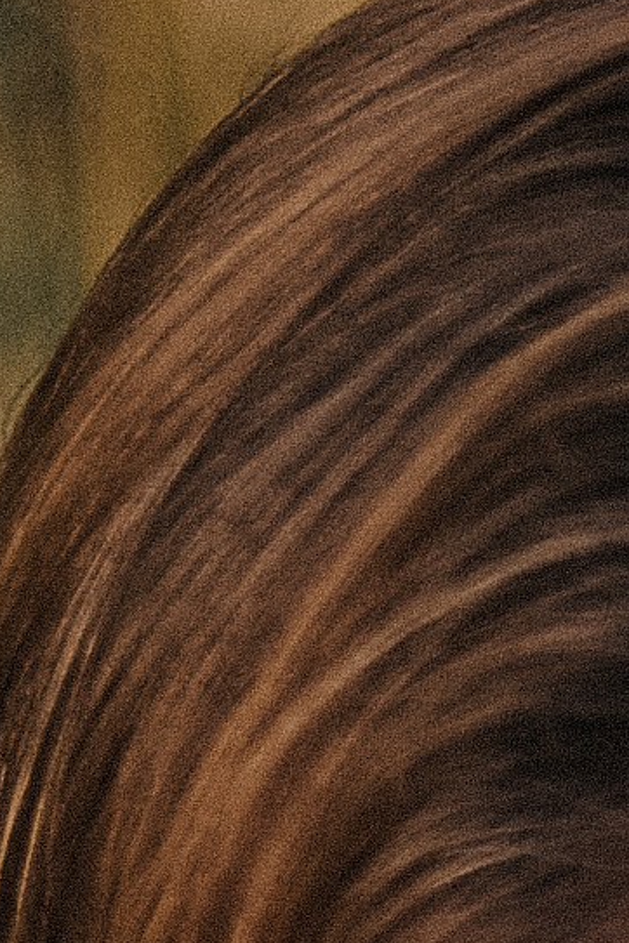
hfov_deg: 4.0
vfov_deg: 5.7
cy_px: 2978
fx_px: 8758
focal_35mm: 334
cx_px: 1824
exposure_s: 1/200
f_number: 2.2
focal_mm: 35
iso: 400
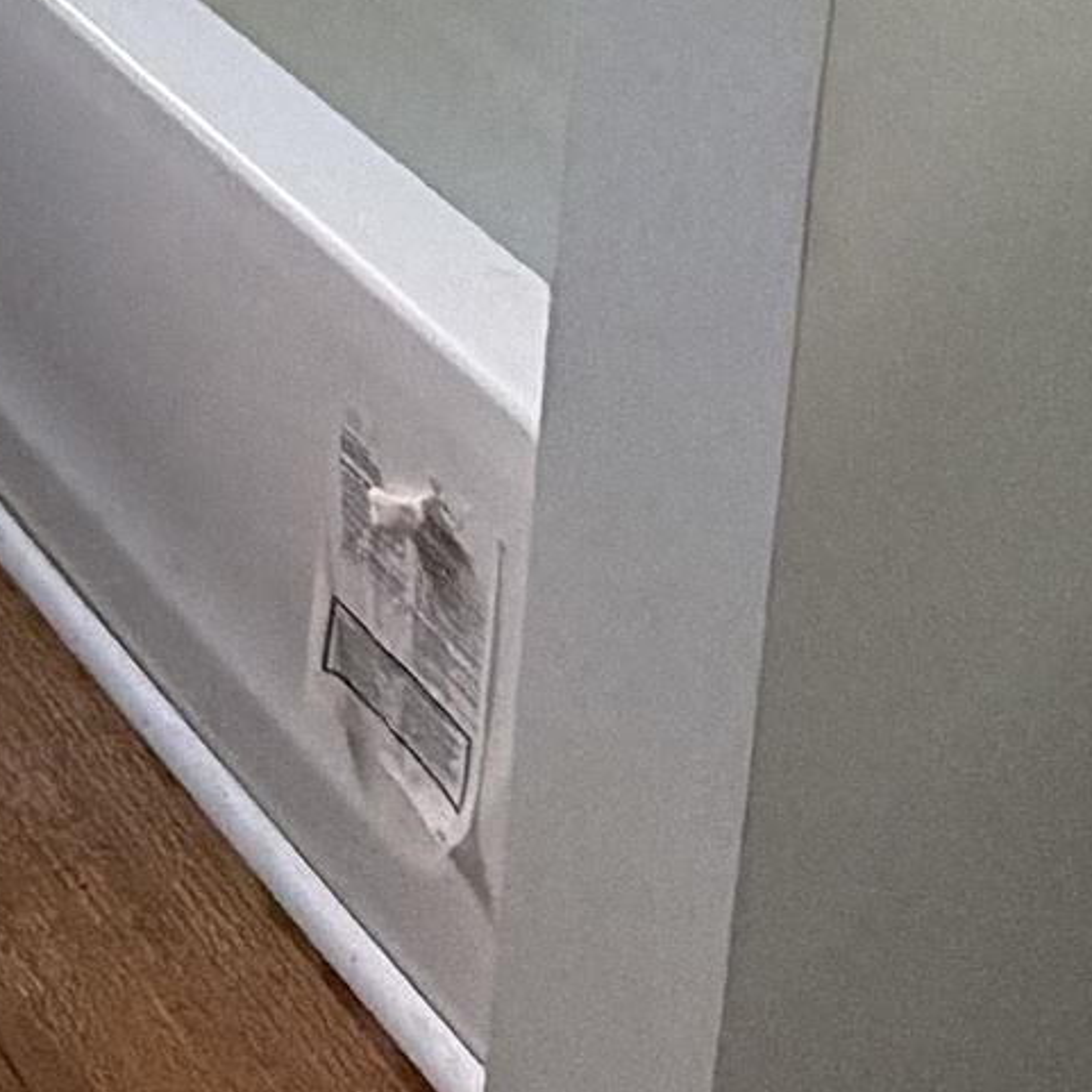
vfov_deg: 16.9
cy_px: -1033
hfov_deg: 15.4
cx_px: -1342
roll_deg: +3.9
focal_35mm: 79
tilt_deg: -11.8
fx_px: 2820
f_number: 2.2
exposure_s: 1/69
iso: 320
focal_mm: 2.22
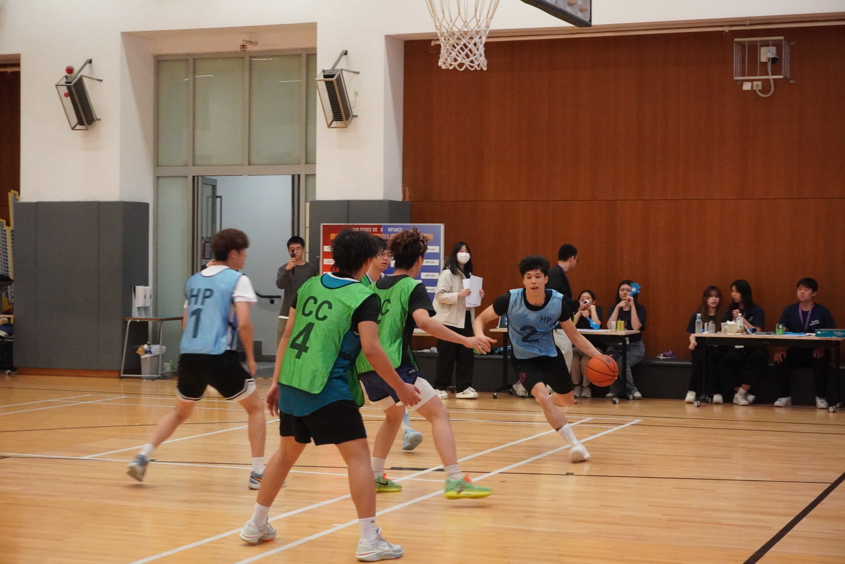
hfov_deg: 30.5
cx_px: 422
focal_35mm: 66
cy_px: 282
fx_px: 1550
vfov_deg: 20.6
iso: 6400
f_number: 5.6
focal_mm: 44
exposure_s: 1/160
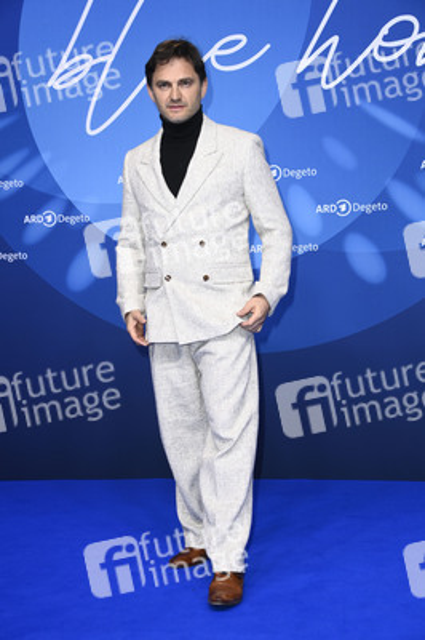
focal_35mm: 62
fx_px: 1100
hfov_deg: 21.9
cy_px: 320
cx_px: 212
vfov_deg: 32.4
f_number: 5.6
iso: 1250
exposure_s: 1/250
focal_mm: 62
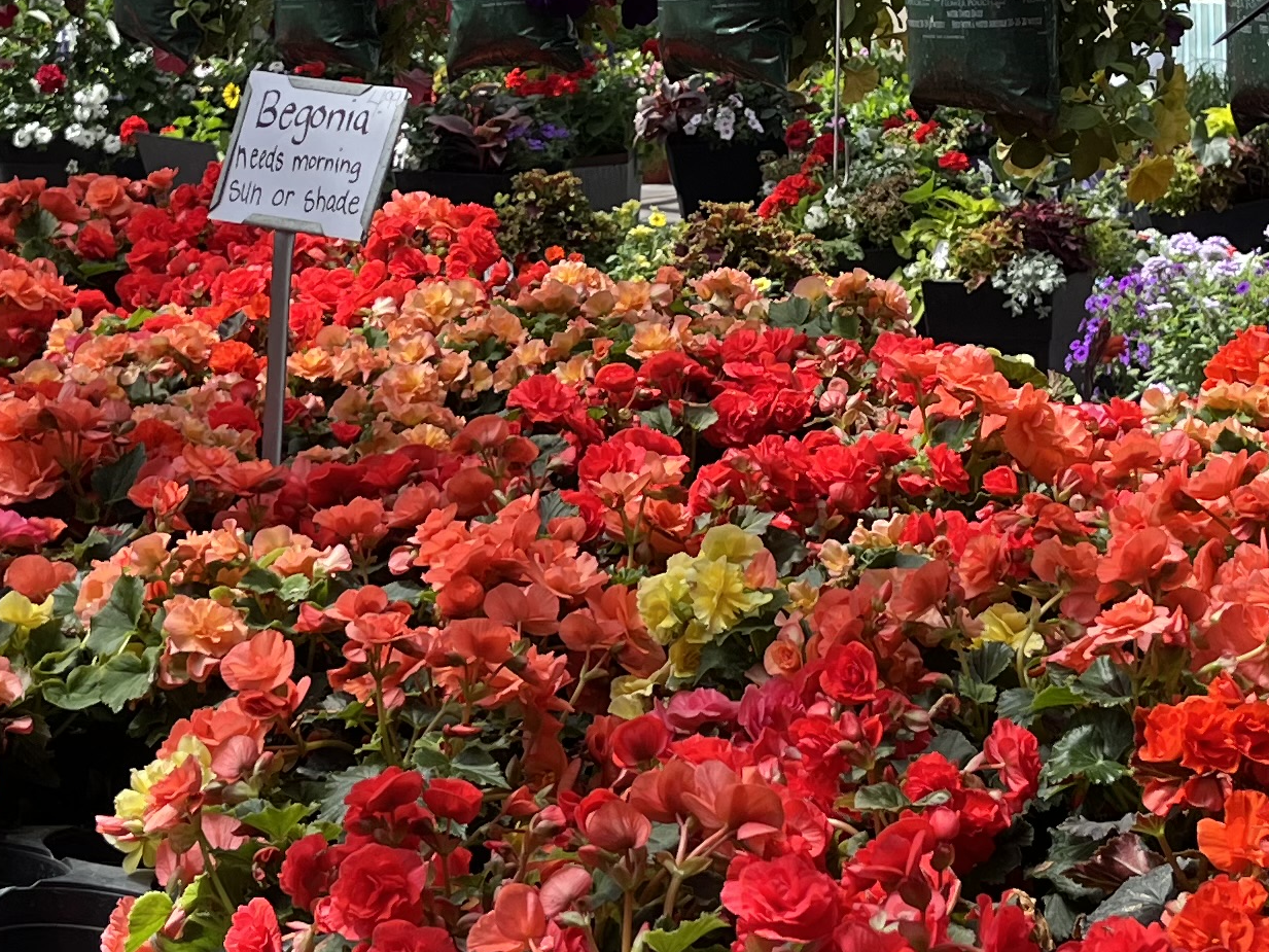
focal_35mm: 85
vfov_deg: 17.3
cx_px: 716
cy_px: 293
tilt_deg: -8.1
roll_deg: +3.1
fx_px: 3116
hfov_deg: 23.0
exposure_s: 1/1018
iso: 50
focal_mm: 5.1
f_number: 1.6
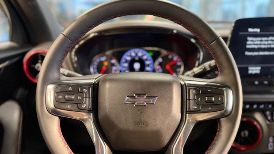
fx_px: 196
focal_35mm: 27
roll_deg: +0.7
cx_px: 139
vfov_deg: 42.5
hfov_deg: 69.8
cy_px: 98
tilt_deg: -22.9
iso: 800
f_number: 1.78
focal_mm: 6.76
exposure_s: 1/60
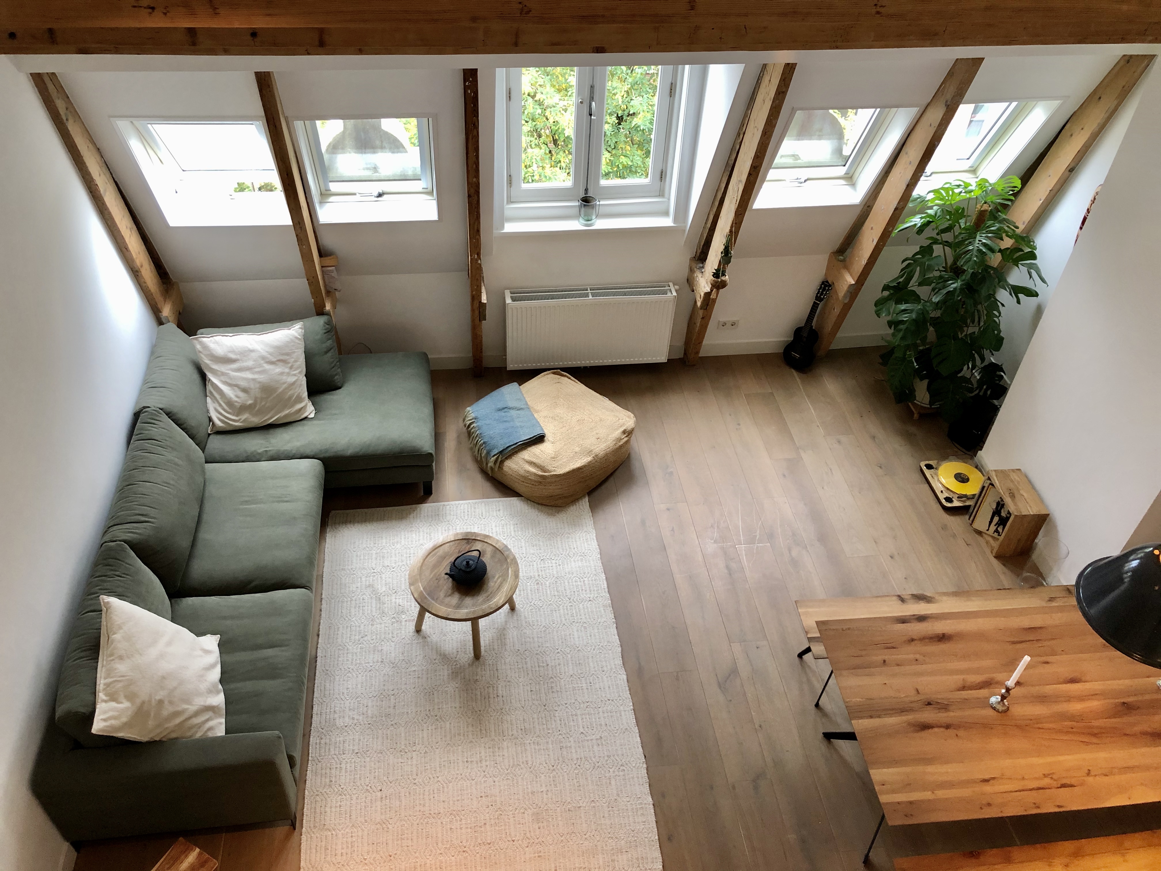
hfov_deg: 63.4
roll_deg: -2.3
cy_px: 436
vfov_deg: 49.7
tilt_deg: -41.9
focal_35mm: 28
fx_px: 939
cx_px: 580
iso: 40
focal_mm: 3.99
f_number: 1.8
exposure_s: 1/25
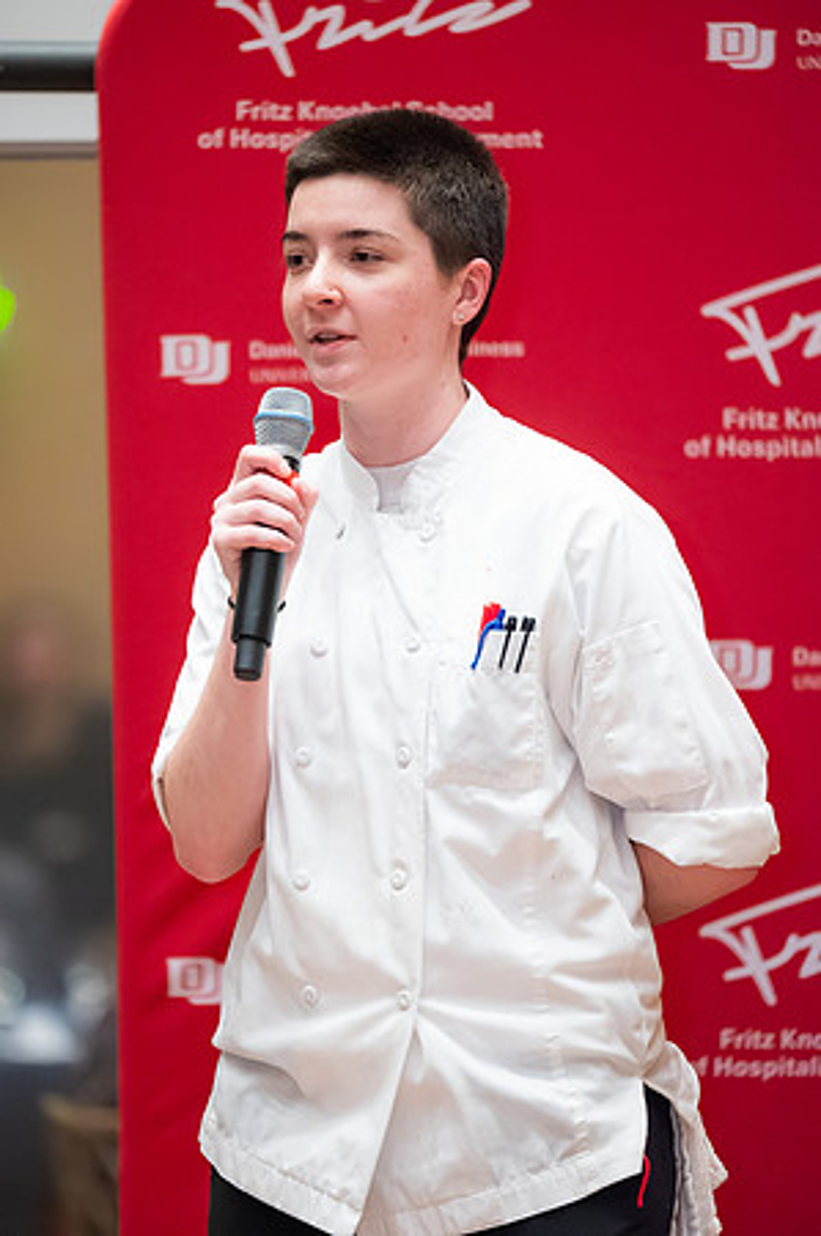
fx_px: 6857
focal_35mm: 200
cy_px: 618
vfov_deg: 10.3
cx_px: 410
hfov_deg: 6.9
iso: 10000
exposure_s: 1/125
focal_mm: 200
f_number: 3.2
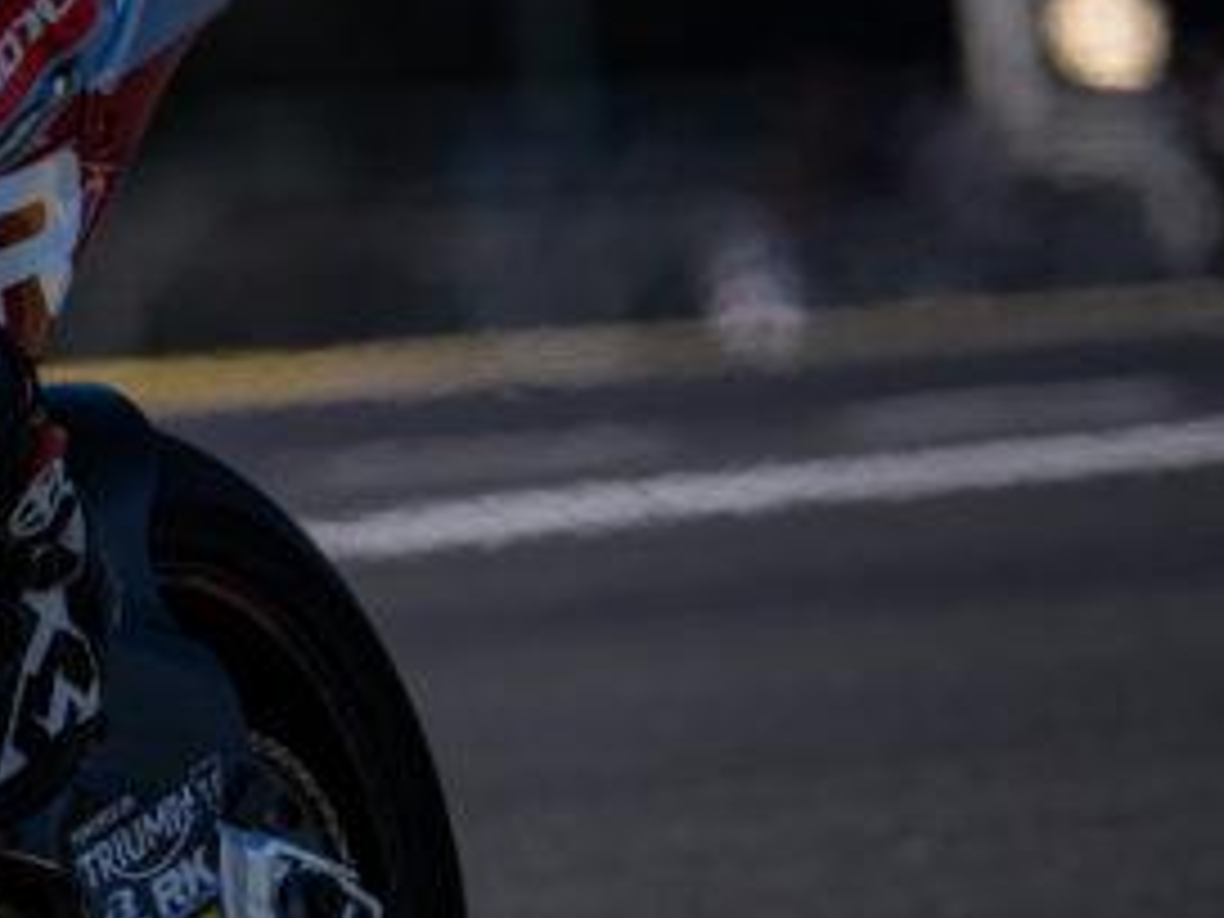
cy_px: 623
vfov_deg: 1.0
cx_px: -576
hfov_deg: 1.4
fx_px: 51200
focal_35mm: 1448
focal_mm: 400
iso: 200
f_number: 4.5
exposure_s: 1/2500
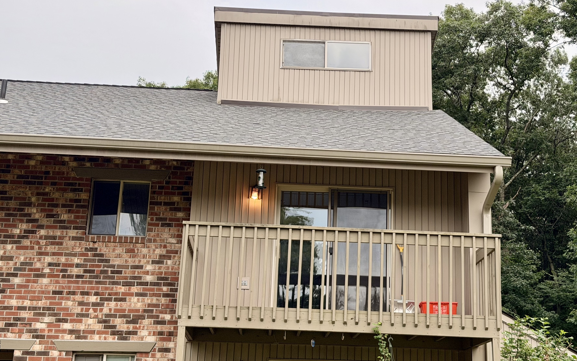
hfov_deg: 35.1
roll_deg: -1.3
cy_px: 165
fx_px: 912
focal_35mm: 58
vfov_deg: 22.4
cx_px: 328
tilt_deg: +17.0
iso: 80
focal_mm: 6.76
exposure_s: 1/444
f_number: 1.78
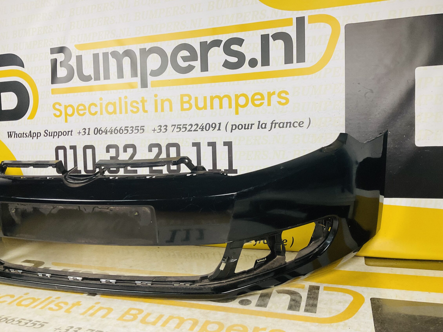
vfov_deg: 48.2
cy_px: 166
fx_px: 371
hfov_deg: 61.7
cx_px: 222
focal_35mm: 29
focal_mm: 3
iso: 64
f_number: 1.8
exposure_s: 1/50
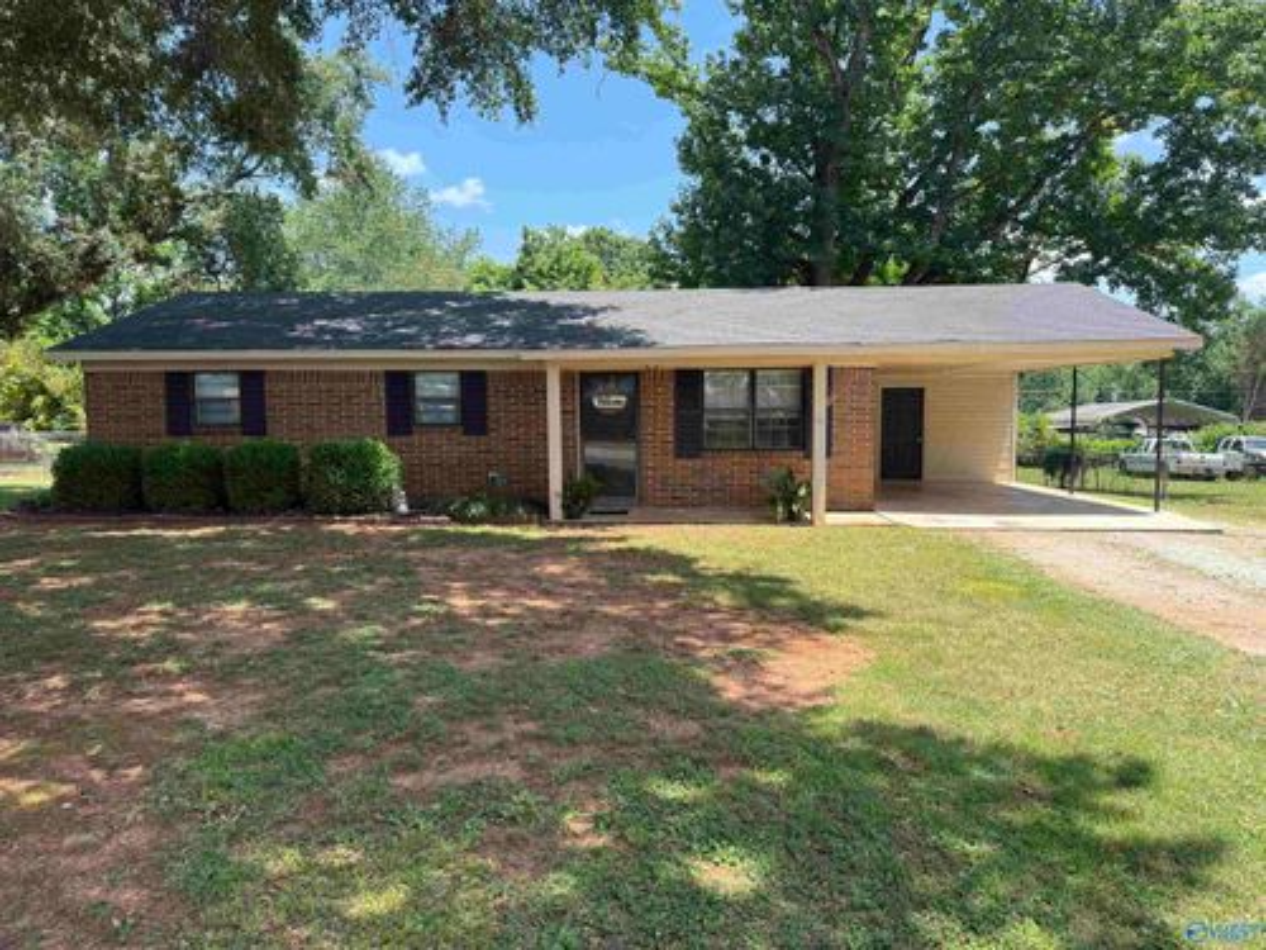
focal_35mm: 24
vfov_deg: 56.8
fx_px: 878
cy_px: 475
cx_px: 633
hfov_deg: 71.6
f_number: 1.78
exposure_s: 1/805
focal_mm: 6.76
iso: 100
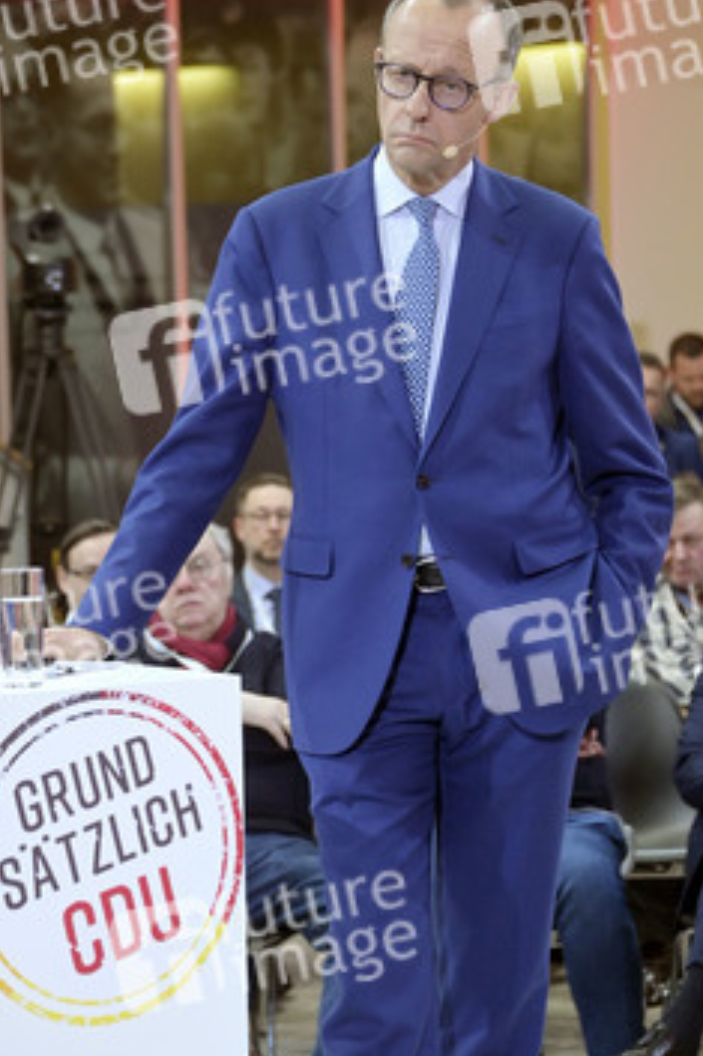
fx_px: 3489
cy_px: 494
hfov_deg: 11.5
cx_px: 350
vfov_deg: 17.2
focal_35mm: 119
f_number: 5.3
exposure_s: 1/640
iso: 8000
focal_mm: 105
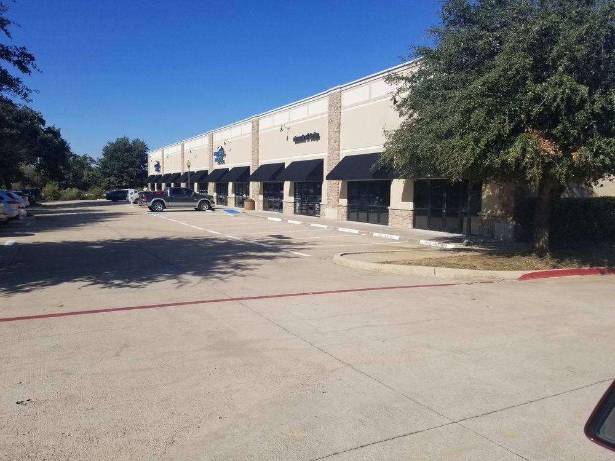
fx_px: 462
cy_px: 230
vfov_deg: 53.1
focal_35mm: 26
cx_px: 308
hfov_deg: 67.3
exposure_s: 1/3792
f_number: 1.7
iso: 50
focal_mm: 4.3
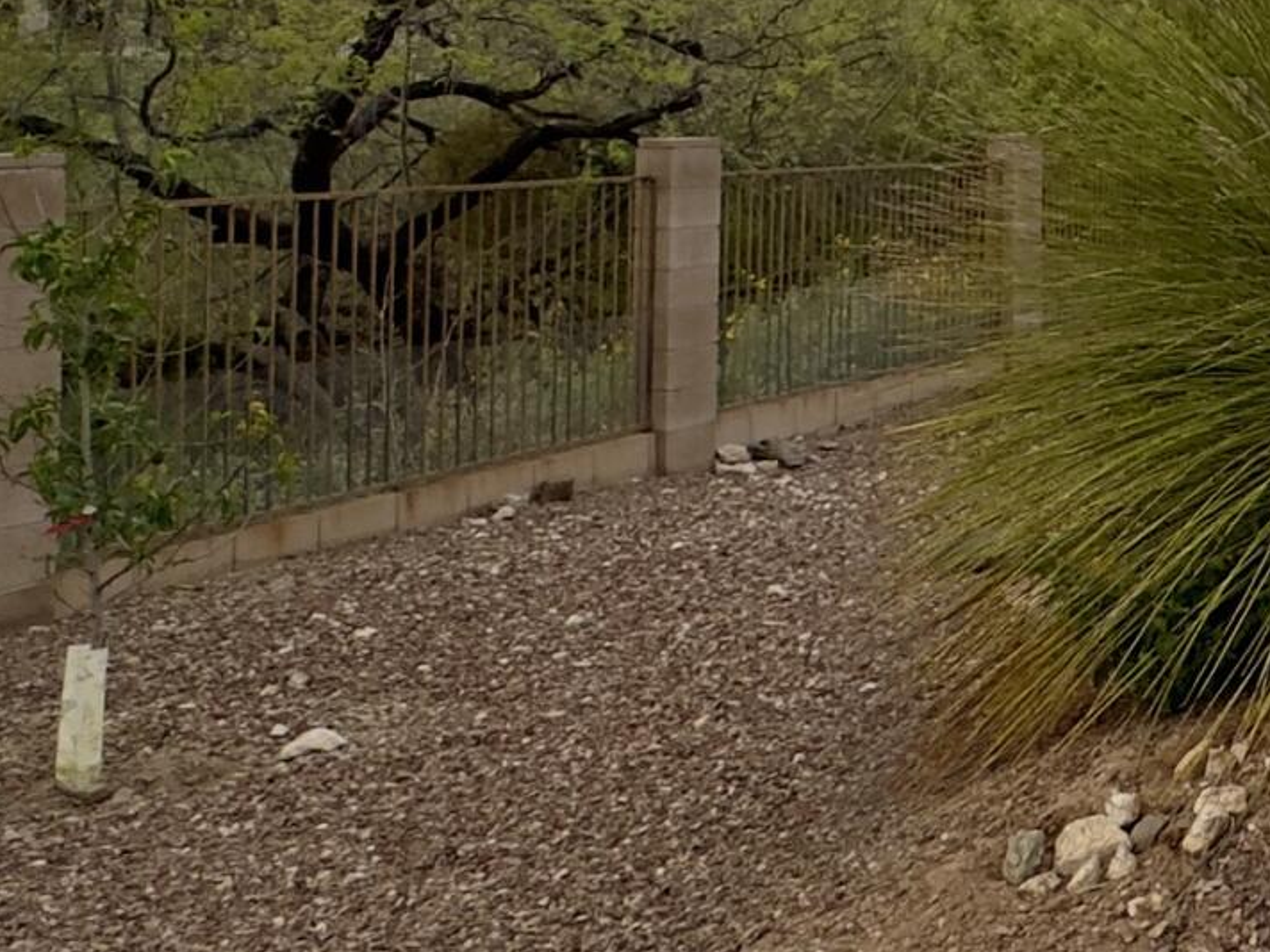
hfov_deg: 25.6
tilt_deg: +0.9
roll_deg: -0.6
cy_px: 77
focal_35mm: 59
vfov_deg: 24.1
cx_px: 1841
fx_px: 2165
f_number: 2.2
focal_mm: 2.22
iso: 40
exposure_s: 1/153
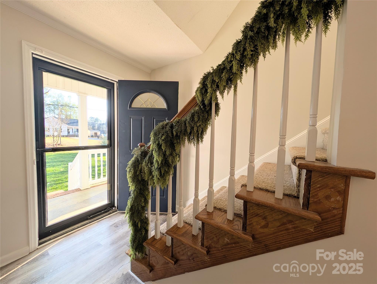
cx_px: 188
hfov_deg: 110.5
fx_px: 131
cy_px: 142
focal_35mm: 12
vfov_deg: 94.6
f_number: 1.95
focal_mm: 2.23
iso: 39
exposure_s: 1/141
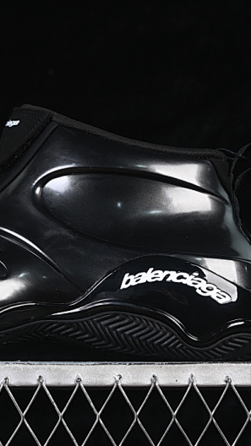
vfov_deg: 18.0
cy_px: 223
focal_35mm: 119
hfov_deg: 10.1
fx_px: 1408
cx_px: 18
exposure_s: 1/50
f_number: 6.3
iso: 160
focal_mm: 50
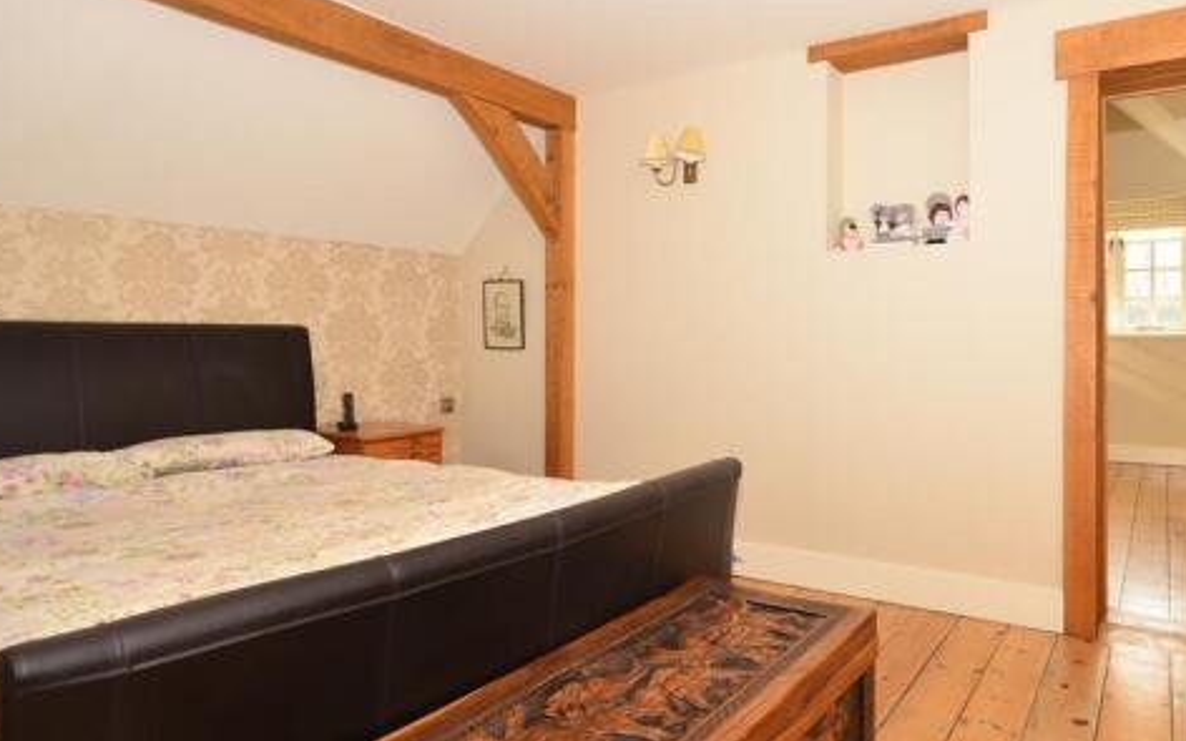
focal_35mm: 24
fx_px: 787
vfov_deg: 50.3
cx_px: 746
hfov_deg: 72.7
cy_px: 324
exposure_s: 1/100
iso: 640
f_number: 9
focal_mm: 11.5
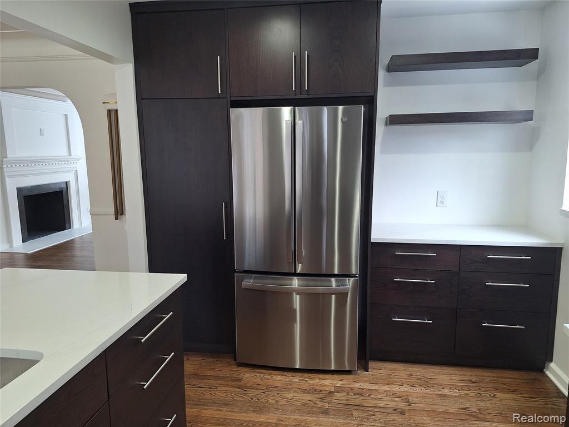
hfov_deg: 73.9
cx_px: 284
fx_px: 378
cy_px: 214
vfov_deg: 58.9
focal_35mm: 23
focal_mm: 5.54
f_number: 1.8
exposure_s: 1/40
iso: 50
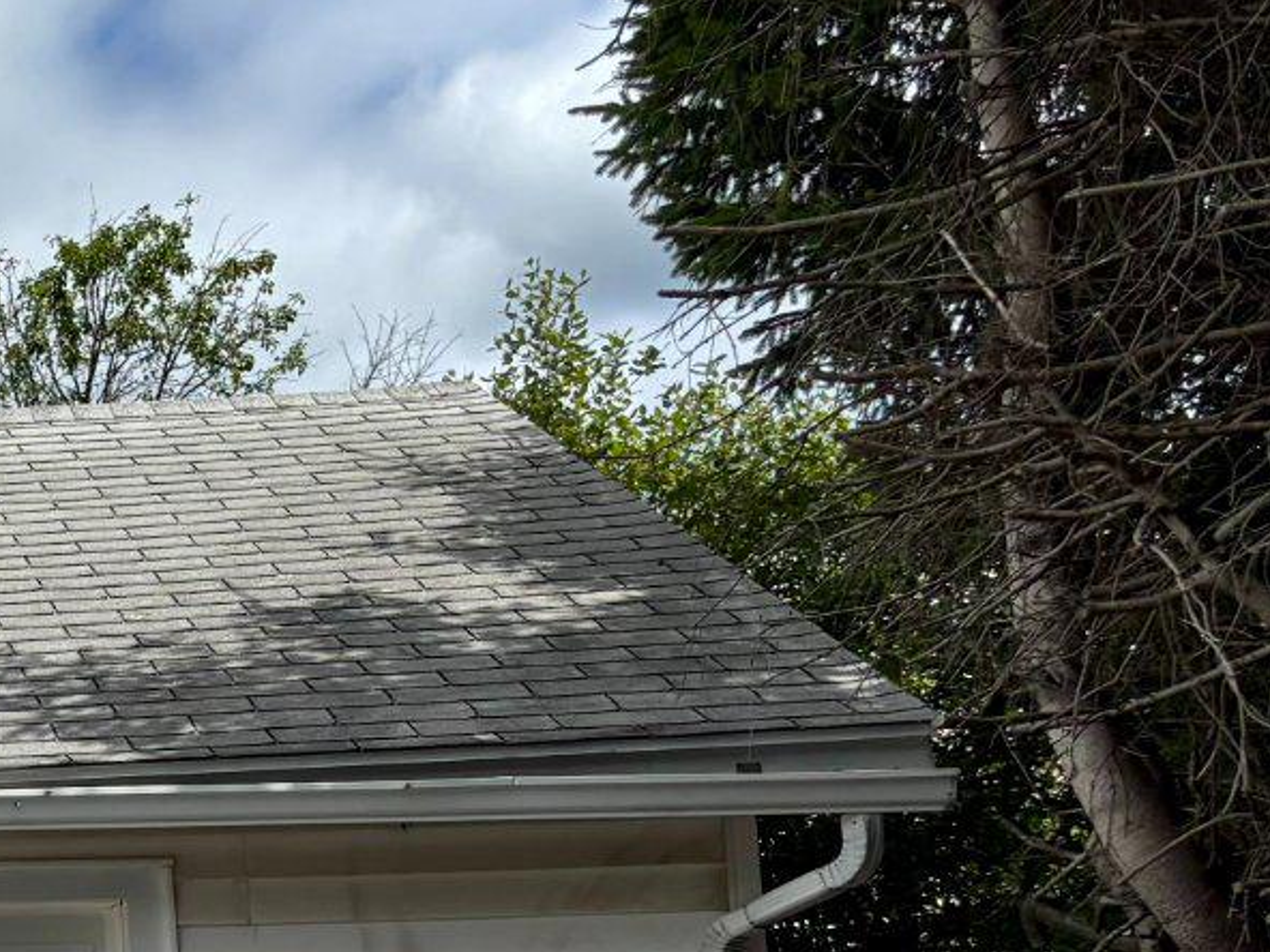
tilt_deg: +7.9
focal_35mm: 90
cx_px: -815
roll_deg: +0.2
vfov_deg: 16.2
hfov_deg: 18.4
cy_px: 886
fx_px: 3302
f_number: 1.6
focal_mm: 5.96
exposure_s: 1/6711
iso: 50
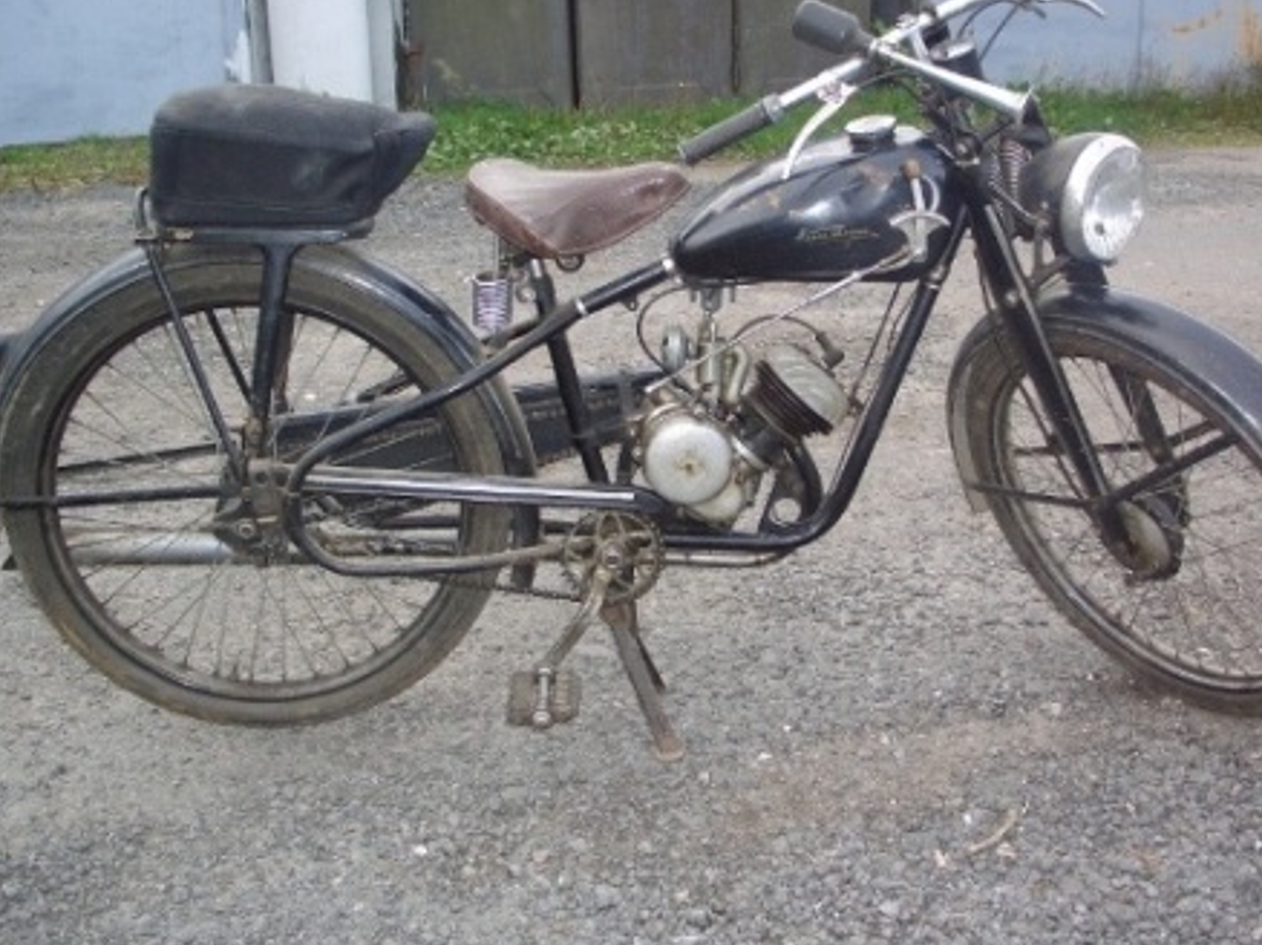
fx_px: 1421
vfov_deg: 36.7
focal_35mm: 39
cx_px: 673
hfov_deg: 47.9
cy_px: 403
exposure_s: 1/60
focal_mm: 7.1
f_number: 2.8
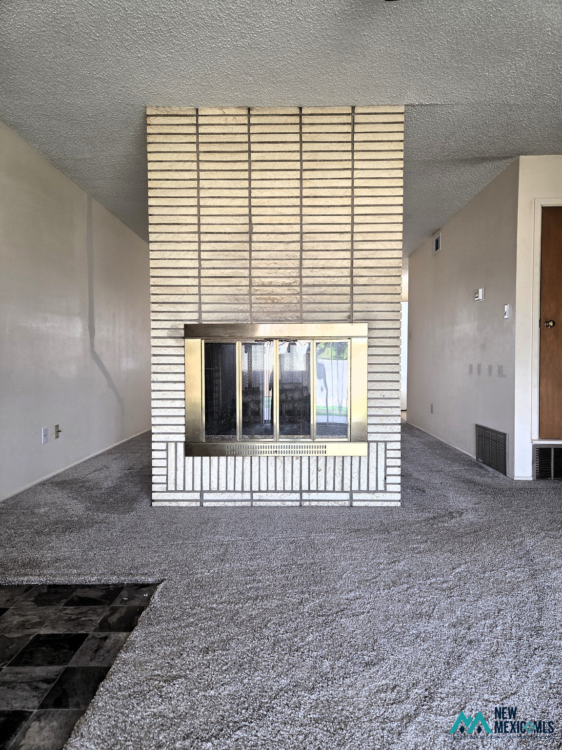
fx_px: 498
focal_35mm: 23
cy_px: 375
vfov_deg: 73.9
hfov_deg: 58.9
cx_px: 281
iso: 100
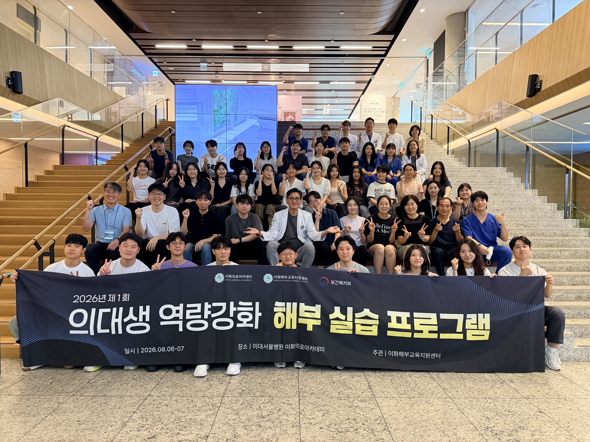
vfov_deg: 56.8
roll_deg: -0.6
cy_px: 221
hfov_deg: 71.6
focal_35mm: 24
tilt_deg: -1.6
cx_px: 295
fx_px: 409
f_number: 1.78
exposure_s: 1/60
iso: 500
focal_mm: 6.76
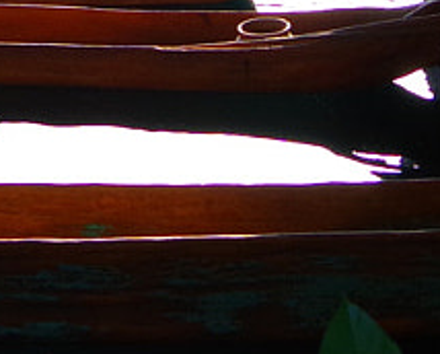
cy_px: -440
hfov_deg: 8.8
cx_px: -62
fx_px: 2831
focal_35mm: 217
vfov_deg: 6.8
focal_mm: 21
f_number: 5.6
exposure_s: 1/400
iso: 800
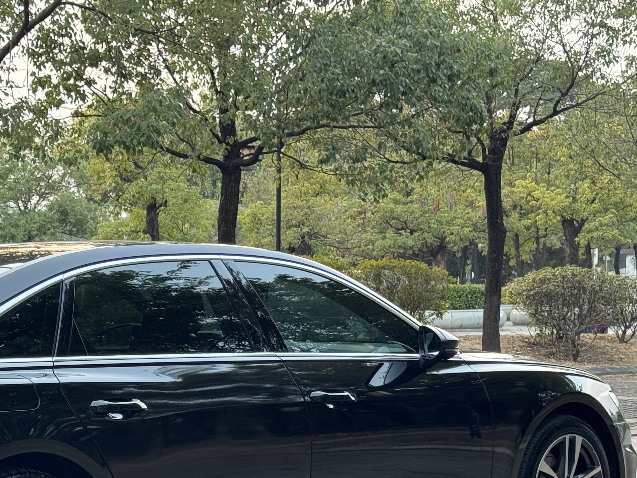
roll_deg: +0.6
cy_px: 419
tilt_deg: -4.5
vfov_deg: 16.6
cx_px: 70
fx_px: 1619
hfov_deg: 21.8
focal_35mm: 88
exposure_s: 1/66
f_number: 1.78
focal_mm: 6.86
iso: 100
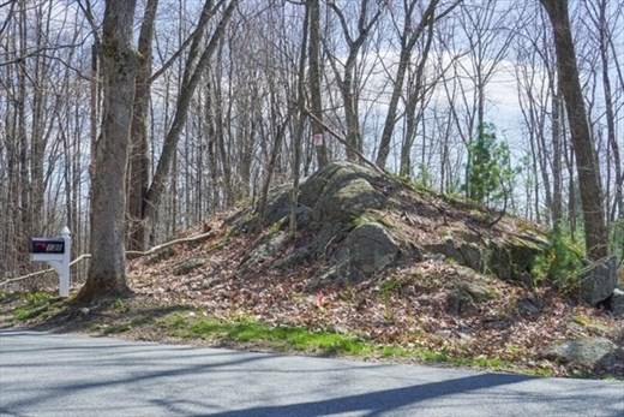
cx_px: 312
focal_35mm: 52
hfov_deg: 37.8
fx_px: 910
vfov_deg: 25.8
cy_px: 208
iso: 200
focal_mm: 35
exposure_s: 1/100
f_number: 14
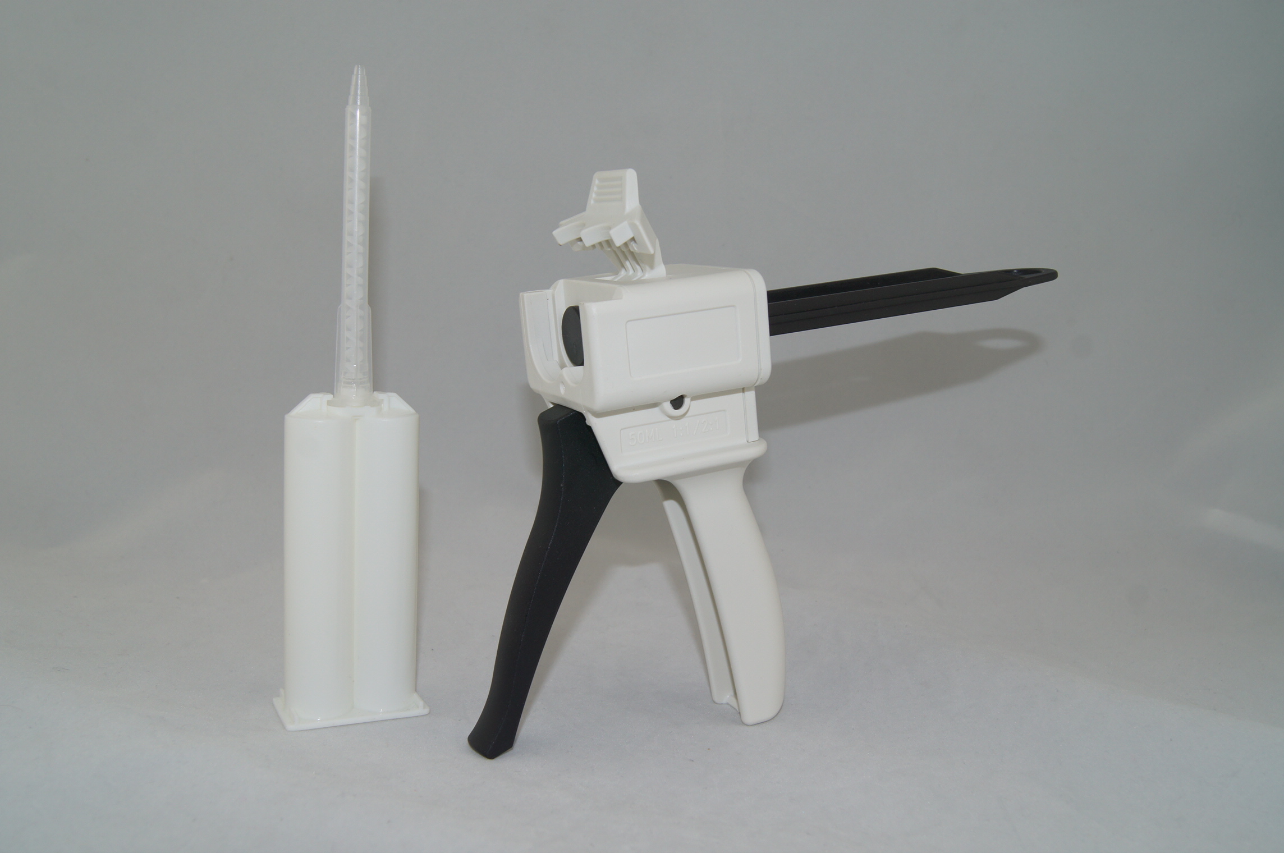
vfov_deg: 36.8
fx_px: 1283
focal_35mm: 36
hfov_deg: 53.2
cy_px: 426
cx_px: 642
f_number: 9
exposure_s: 1/160
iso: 200
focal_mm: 24
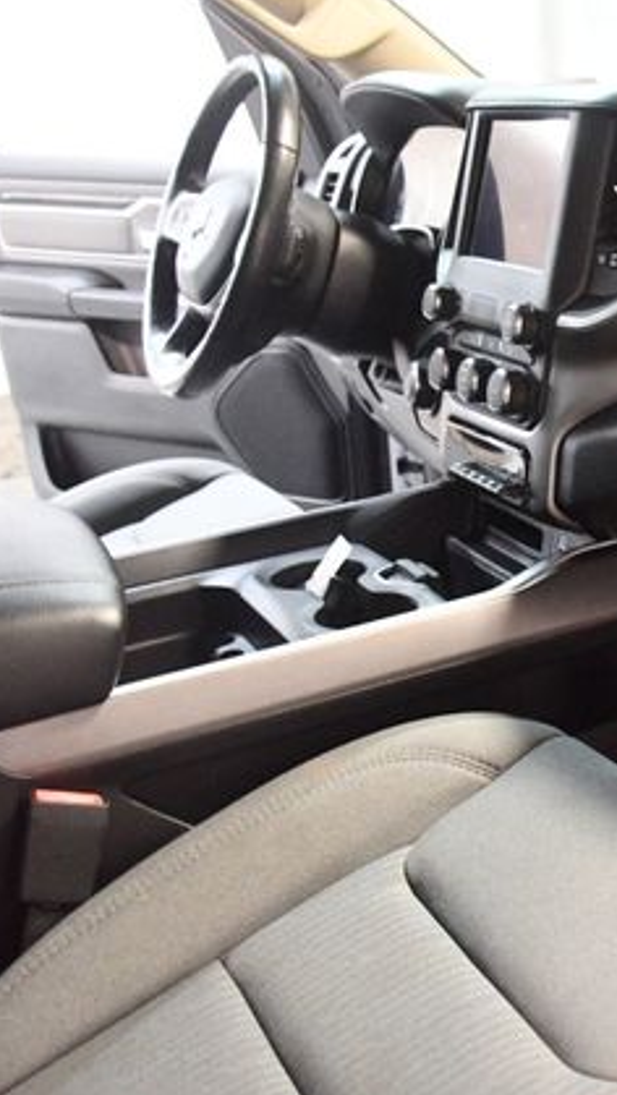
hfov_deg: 22.5
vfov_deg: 42.9
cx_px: 784
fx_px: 1395
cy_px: 551
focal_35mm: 48
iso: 10000
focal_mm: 20
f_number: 3.5
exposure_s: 1/60
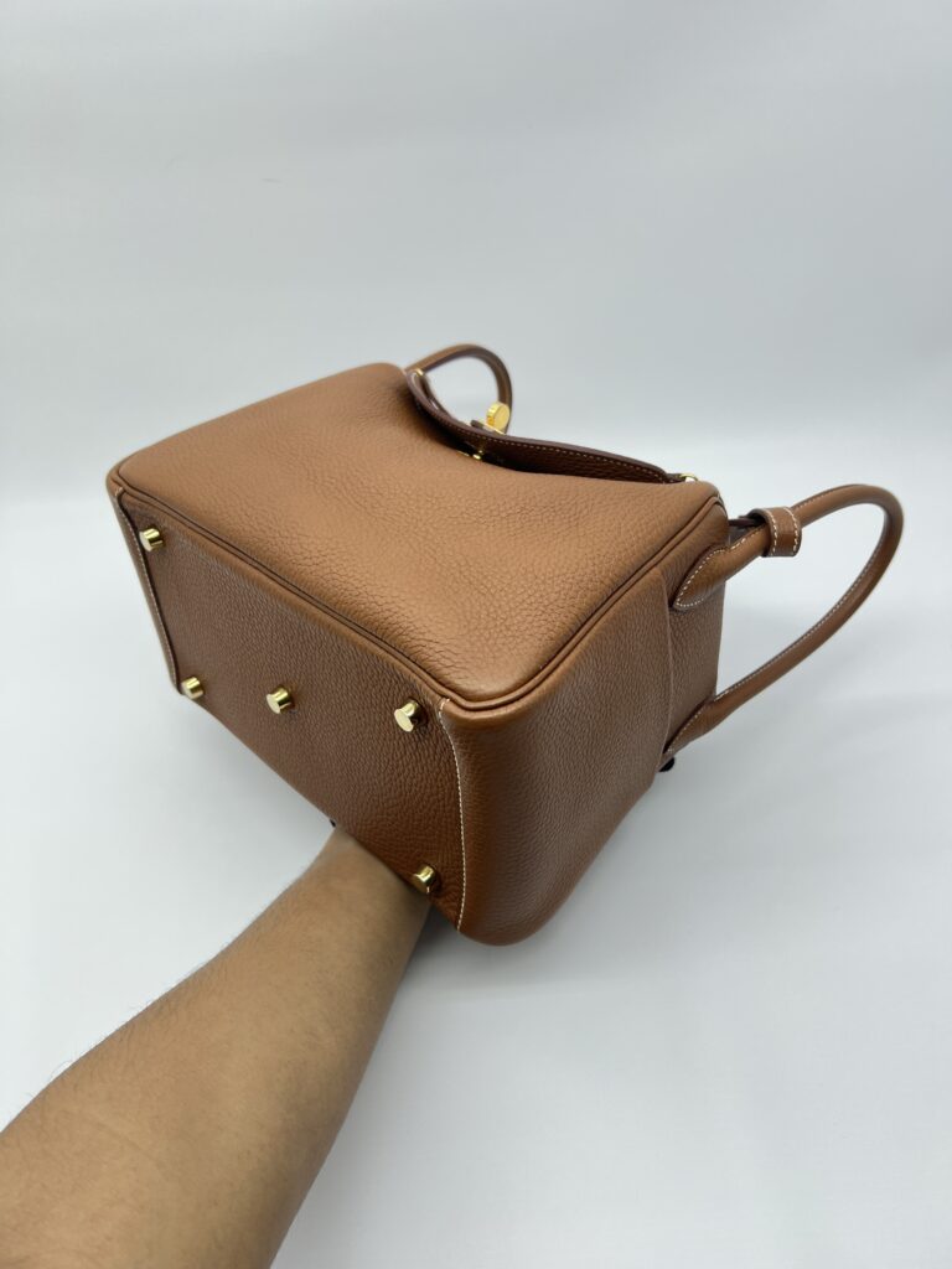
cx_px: 476
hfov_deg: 53.1
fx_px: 953
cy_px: 634
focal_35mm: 26
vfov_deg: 67.3
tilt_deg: -39.6
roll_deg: +4.4
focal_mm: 5.7
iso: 40
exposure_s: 1/100
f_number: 1.5
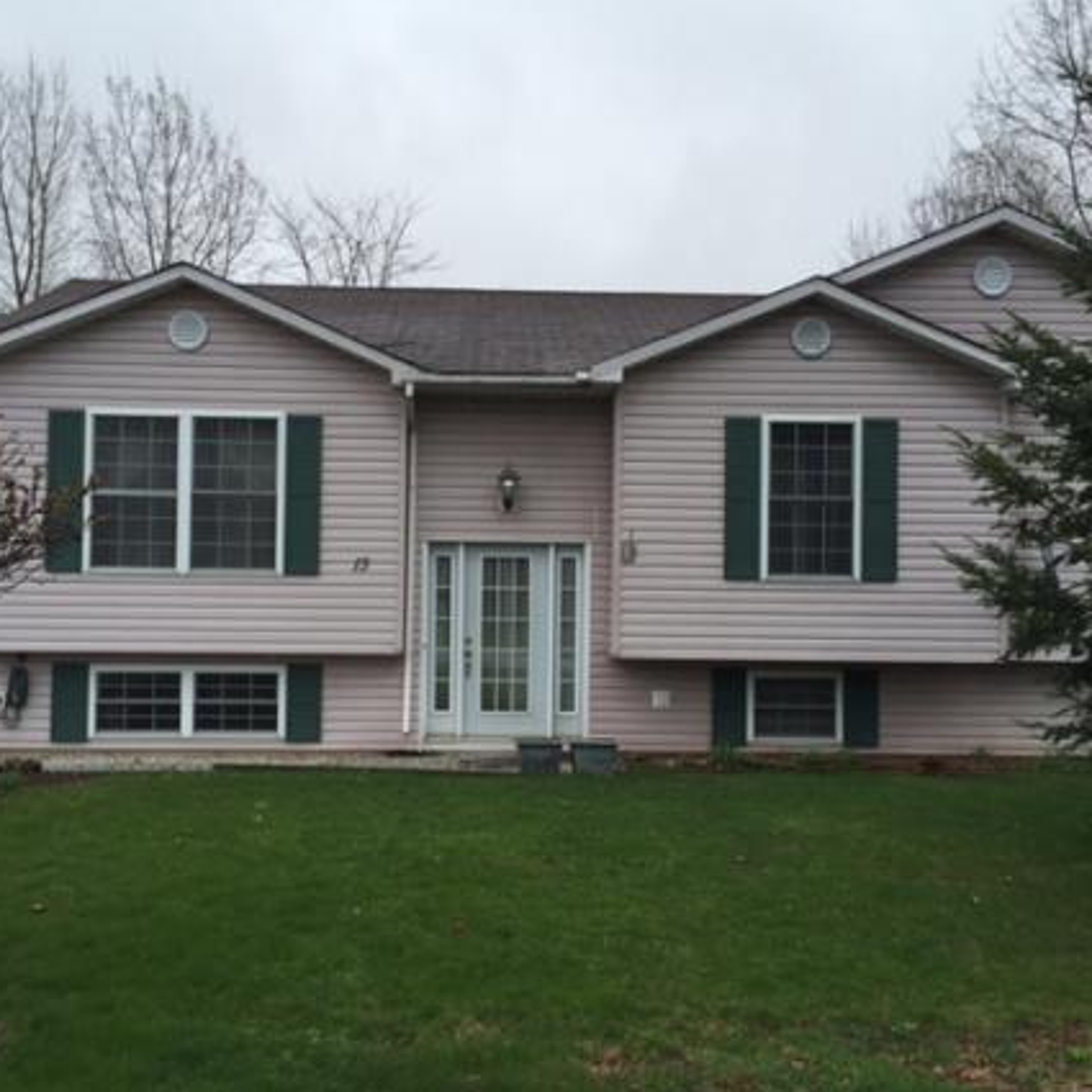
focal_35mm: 35
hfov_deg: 47.2
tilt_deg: +1.8
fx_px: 1249
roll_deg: -0.6
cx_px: 527
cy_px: 551
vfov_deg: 47.2
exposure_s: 1/682
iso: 32
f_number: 2.2
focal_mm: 4.15
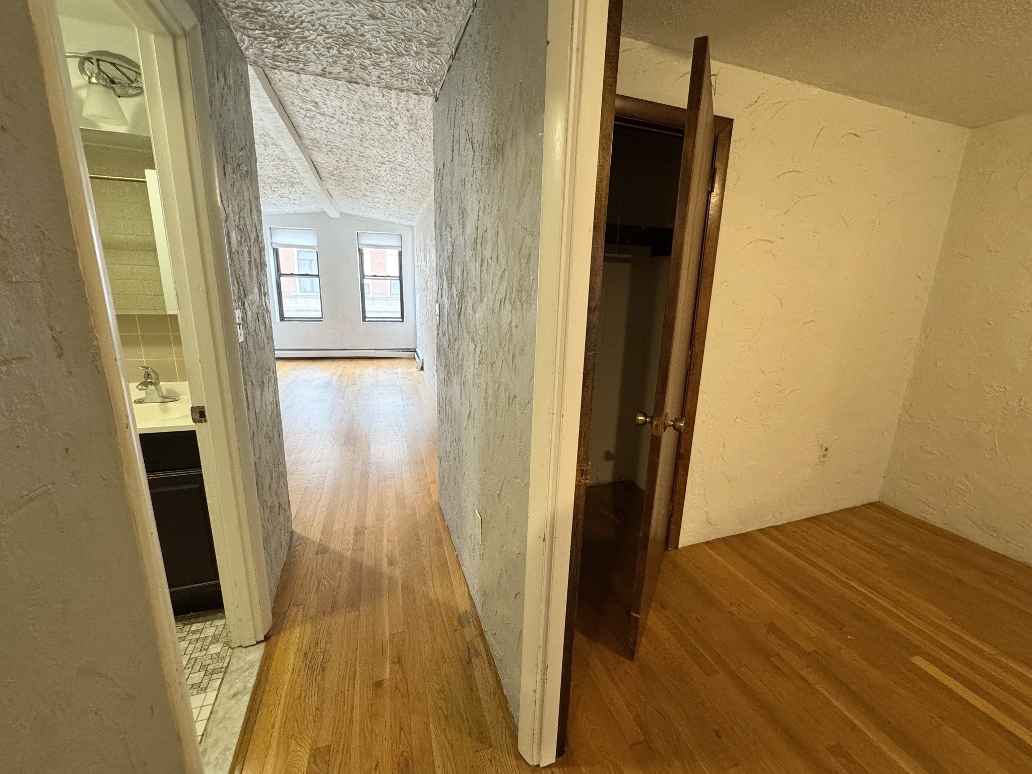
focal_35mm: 14
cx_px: 516
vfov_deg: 85.7
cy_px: 387
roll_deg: -1.2
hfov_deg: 102.1
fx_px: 417
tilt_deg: -14.0
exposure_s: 1/60
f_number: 2.2
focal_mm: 2.22
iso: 320
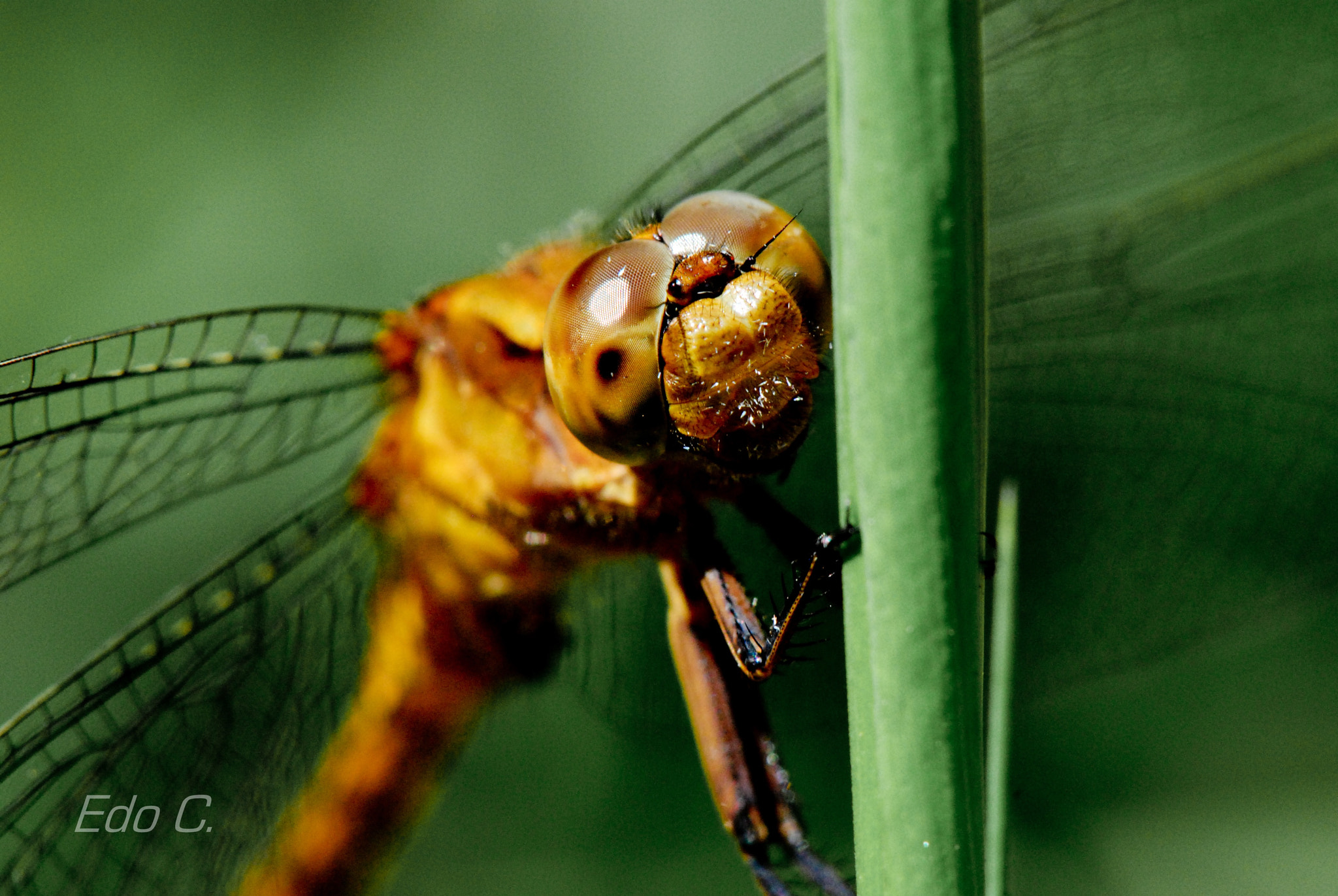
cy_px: 448
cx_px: 669
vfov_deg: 8.7
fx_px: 5861
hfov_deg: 13.0
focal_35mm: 158
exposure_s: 1/200
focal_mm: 105
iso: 800
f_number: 16
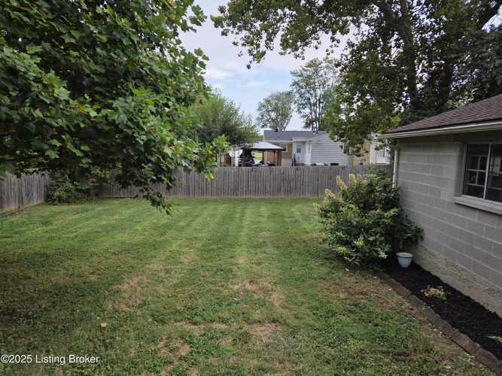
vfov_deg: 58.9
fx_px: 333
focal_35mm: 23
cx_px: 251
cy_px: 188
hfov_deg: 73.9
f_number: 1.8
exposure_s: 1/580
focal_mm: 5.4
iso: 80
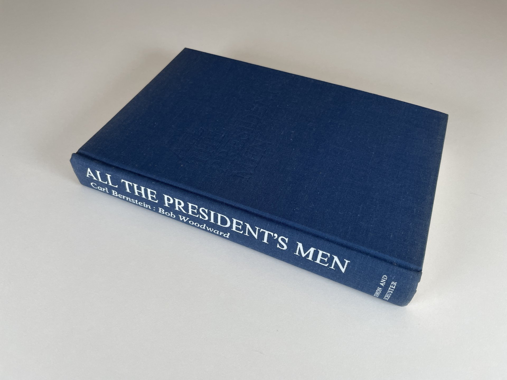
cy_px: 190
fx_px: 381
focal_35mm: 26
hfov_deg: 67.3
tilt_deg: -49.3
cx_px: 254
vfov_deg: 53.1
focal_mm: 4.2
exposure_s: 1/121
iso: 40
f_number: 1.6
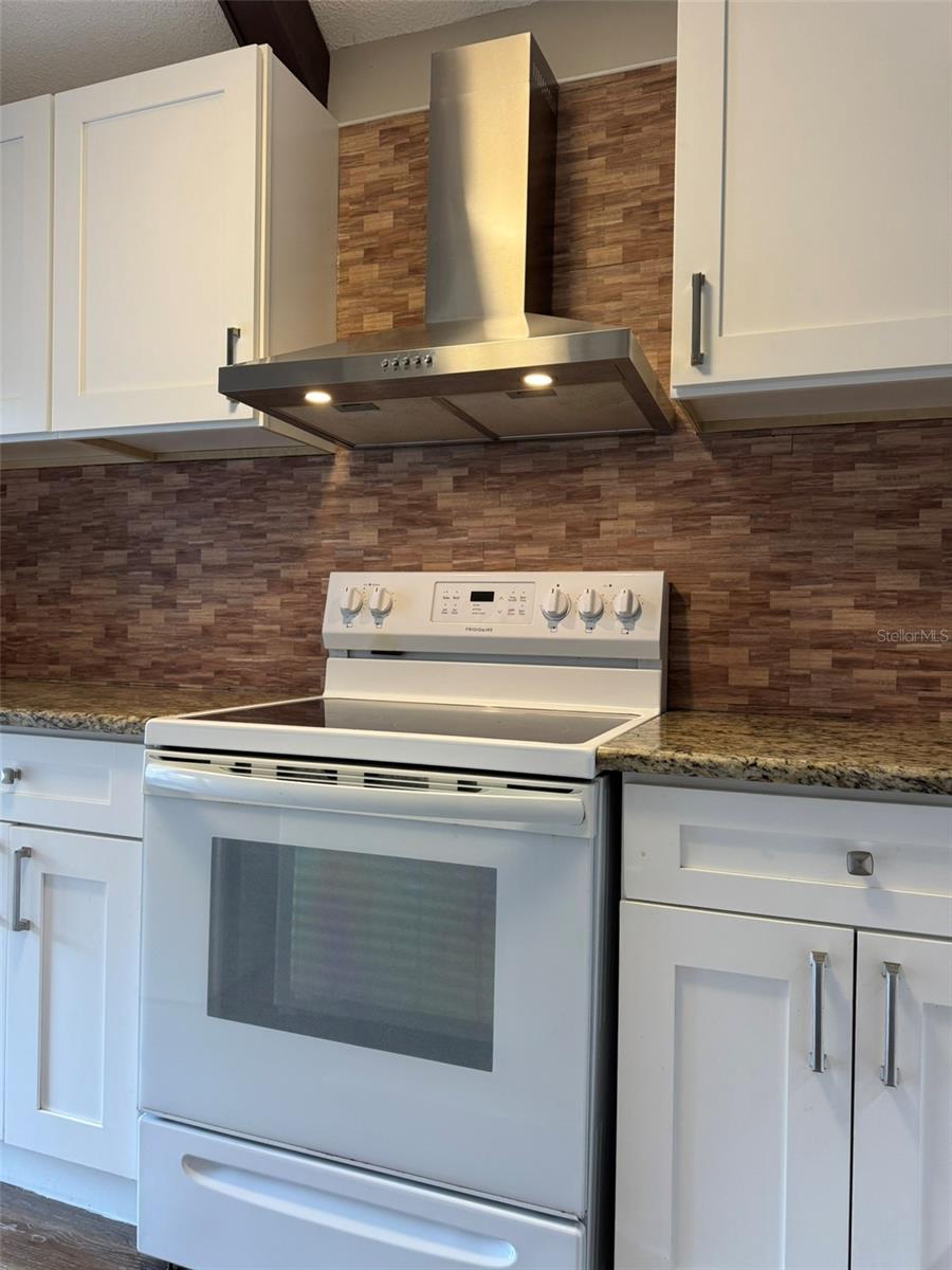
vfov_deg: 71.6
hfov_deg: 56.8
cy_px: 635
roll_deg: -1.4
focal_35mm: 24
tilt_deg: -0.4
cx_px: 476
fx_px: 880
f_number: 1.78
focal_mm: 6.76
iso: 200
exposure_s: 1/60
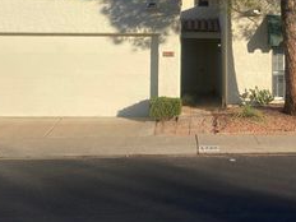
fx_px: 479
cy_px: 49
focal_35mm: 56
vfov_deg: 25.7
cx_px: 199
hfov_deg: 34.0
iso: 32
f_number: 1.8
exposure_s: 1/2817
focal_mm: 4.25
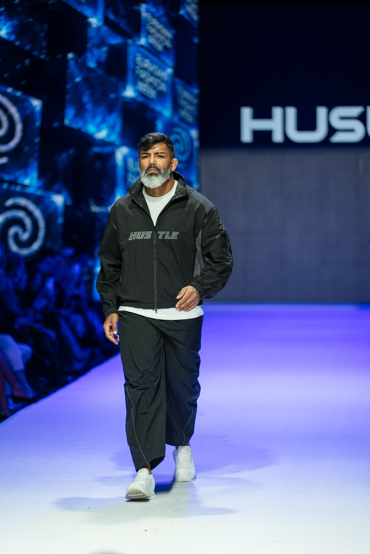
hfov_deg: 9.2
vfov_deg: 13.7
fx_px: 2309
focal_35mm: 150
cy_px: 277
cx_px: 185
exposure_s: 1/320
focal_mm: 149.8
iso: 200
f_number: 2.8
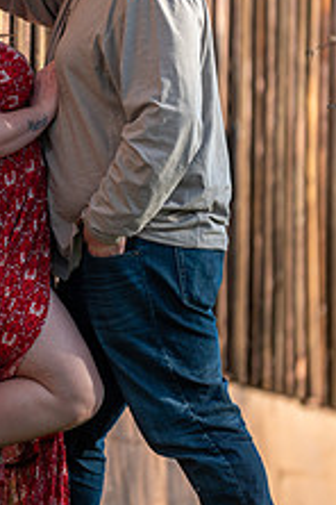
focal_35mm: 405
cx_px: 50
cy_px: 132
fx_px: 5670
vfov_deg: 5.1
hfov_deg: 3.4
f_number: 2.8
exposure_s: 1/250
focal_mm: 200
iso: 50
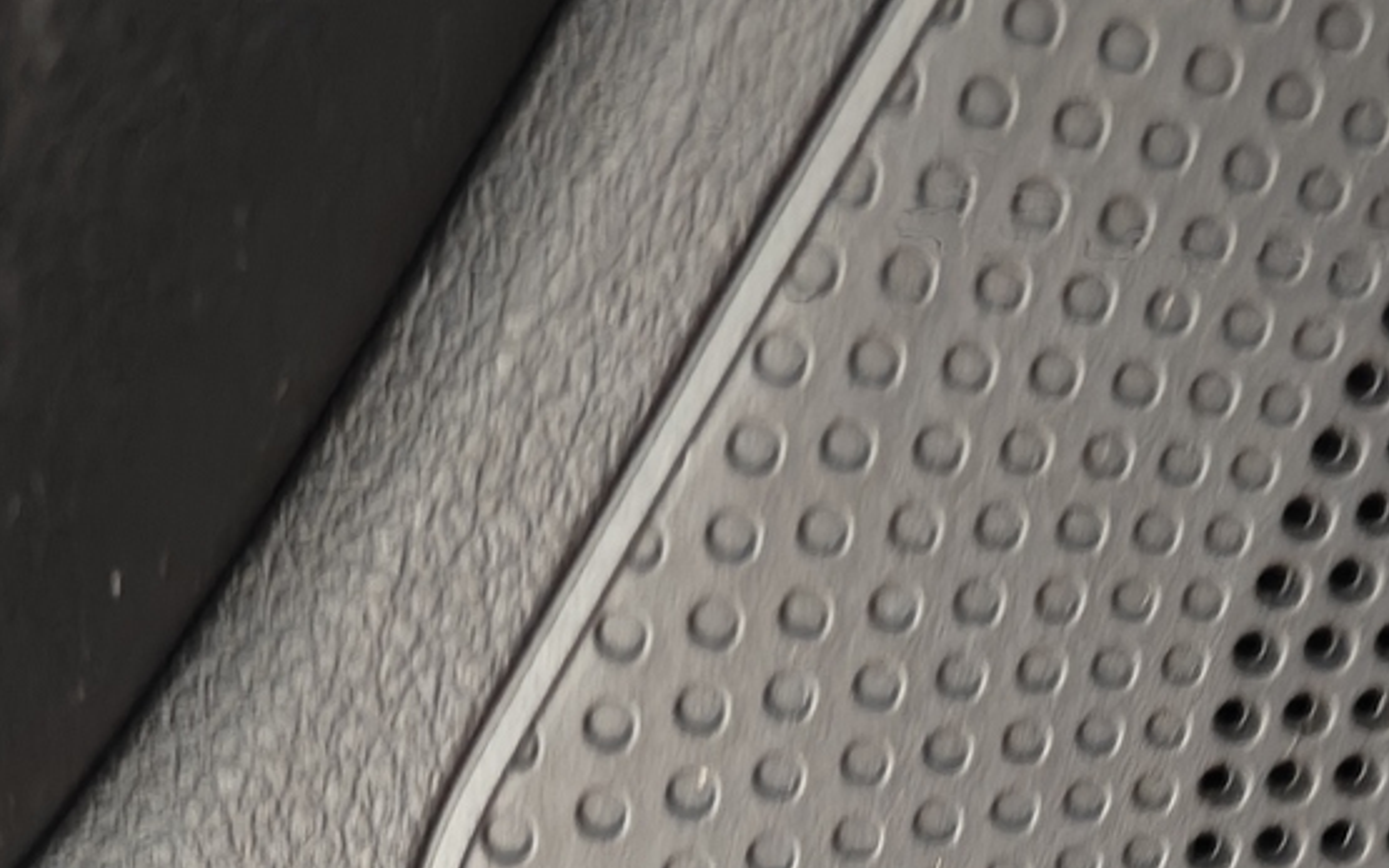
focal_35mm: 66
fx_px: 2499
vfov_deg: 19.0
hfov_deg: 31.1
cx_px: 686
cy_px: 931
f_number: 1.8
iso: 1000
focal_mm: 5.59
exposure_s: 1/17
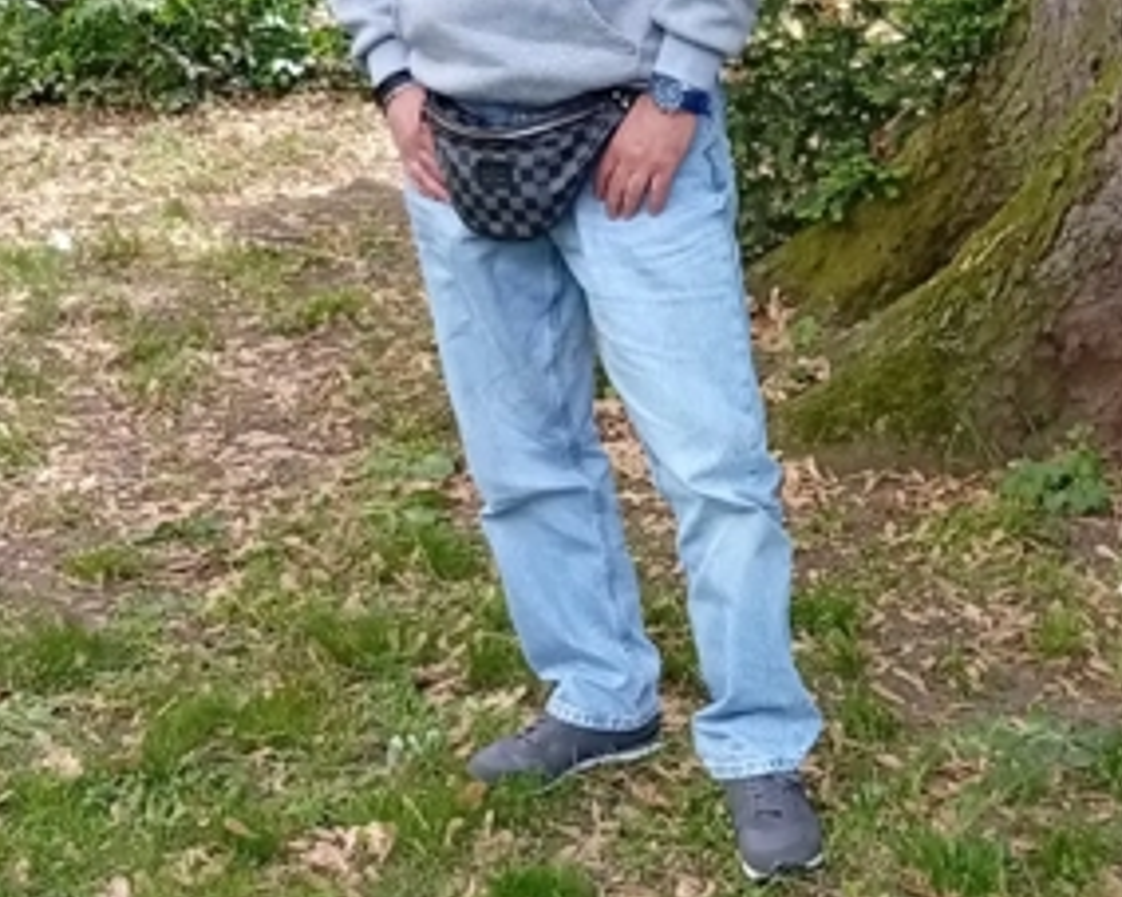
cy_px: 130
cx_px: 585
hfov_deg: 49.1
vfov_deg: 38.0
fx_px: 1228
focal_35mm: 37
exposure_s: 1/133
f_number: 1.8
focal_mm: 3.84
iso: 50
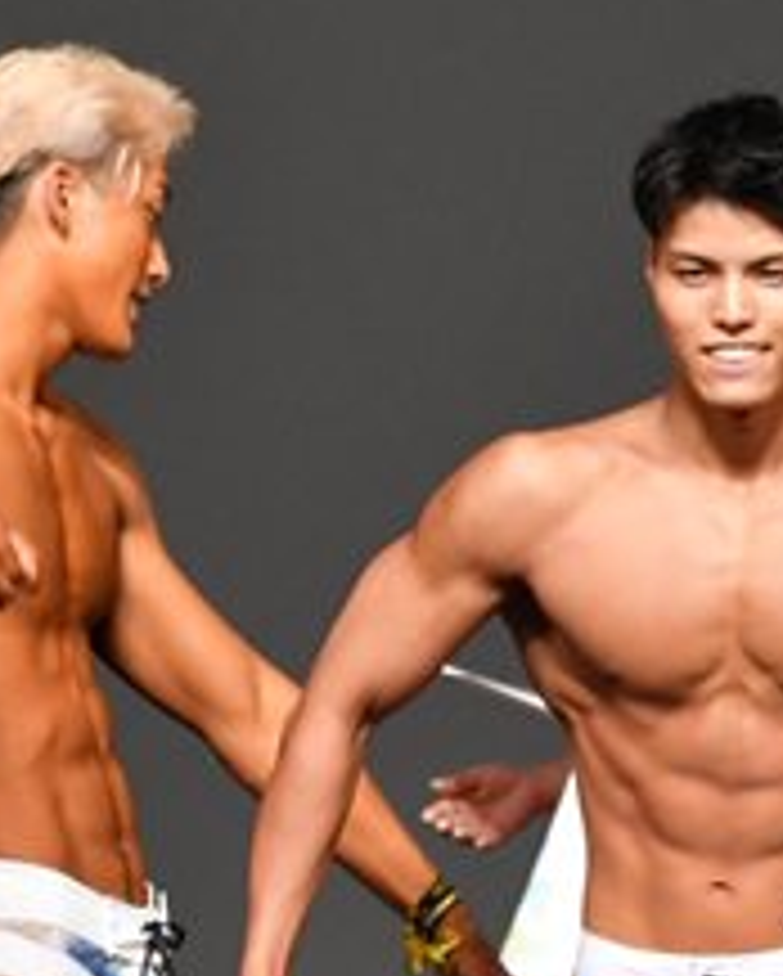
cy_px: 841
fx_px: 30518
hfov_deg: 1.5
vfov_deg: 1.8
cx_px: 110
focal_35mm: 1055
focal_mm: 210
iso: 2500
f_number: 5.6
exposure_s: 1/400
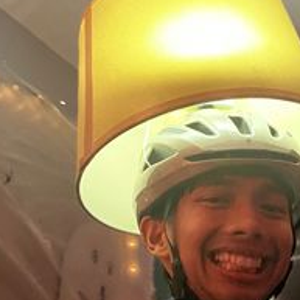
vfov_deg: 24.6
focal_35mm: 70
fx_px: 686
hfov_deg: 24.6
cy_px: 195
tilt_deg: +32.6
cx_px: 174
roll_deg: +5.5
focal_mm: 5.1
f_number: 1.6
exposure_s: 1/20
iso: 1000
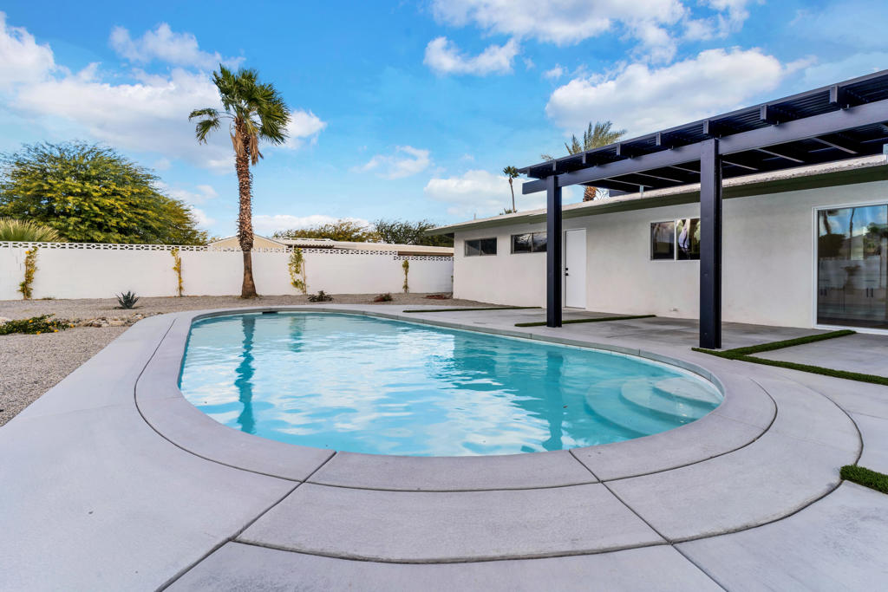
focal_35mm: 18
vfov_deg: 67.4
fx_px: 444
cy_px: 296
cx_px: 444
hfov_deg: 90.0
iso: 100
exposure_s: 1/30
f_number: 9
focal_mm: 18
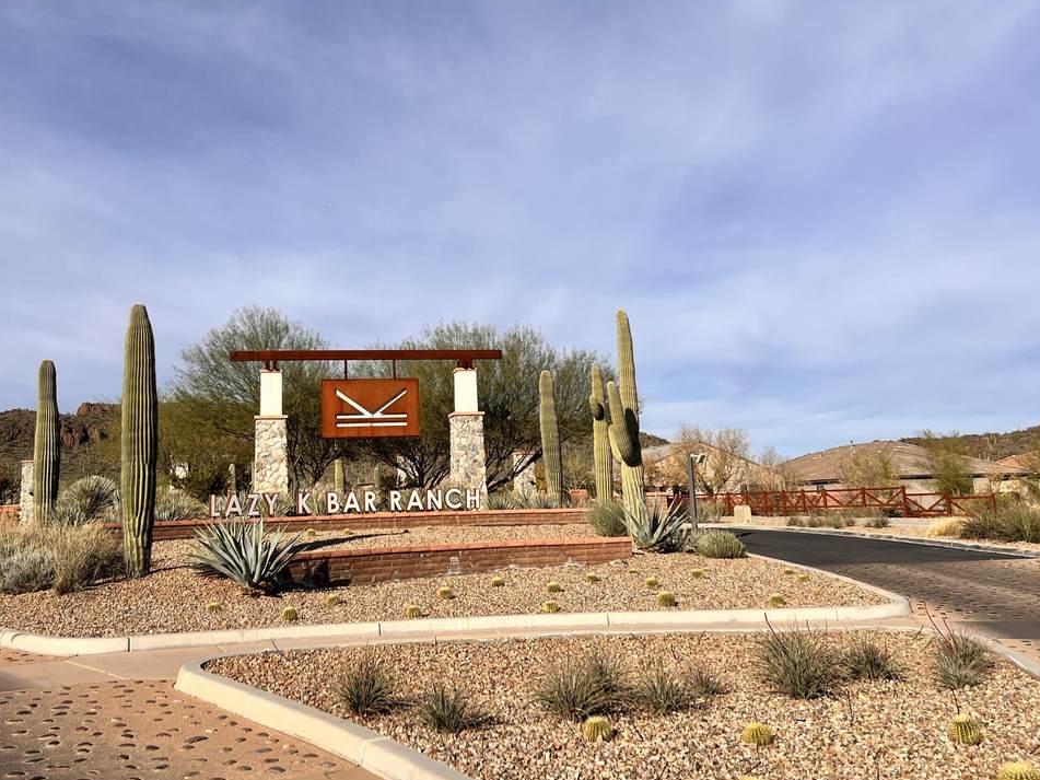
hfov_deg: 52.5
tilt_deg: +9.4
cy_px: 324
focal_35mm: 35
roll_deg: +2.1
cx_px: 454
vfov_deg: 40.6
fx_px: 1051
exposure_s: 1/7463
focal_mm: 5.7
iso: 50
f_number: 1.5
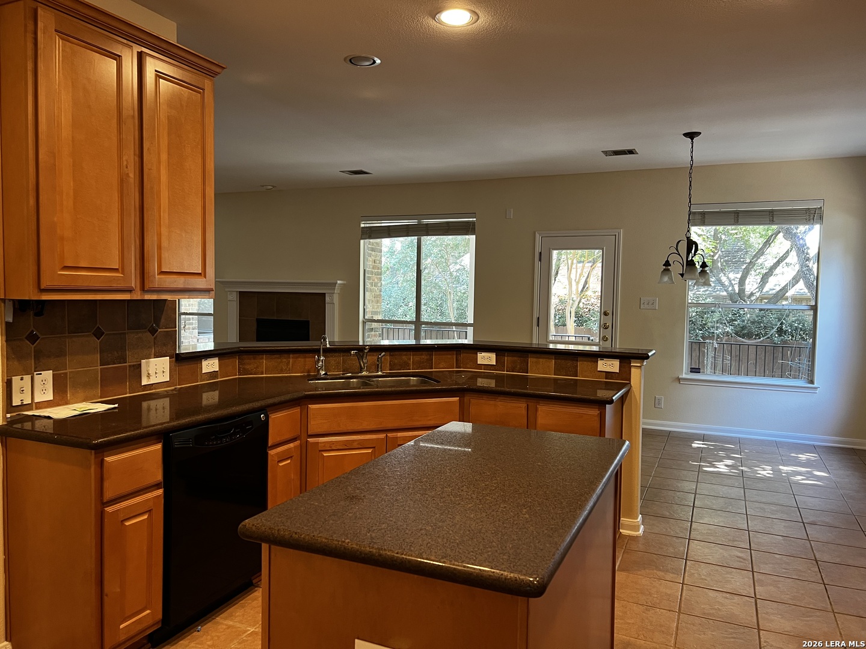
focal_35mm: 26
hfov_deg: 67.3
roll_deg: -0.7
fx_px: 650
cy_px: 324
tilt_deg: -3.2
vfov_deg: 53.1
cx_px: 433
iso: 160
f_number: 1.5
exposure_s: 1/60
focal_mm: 5.7
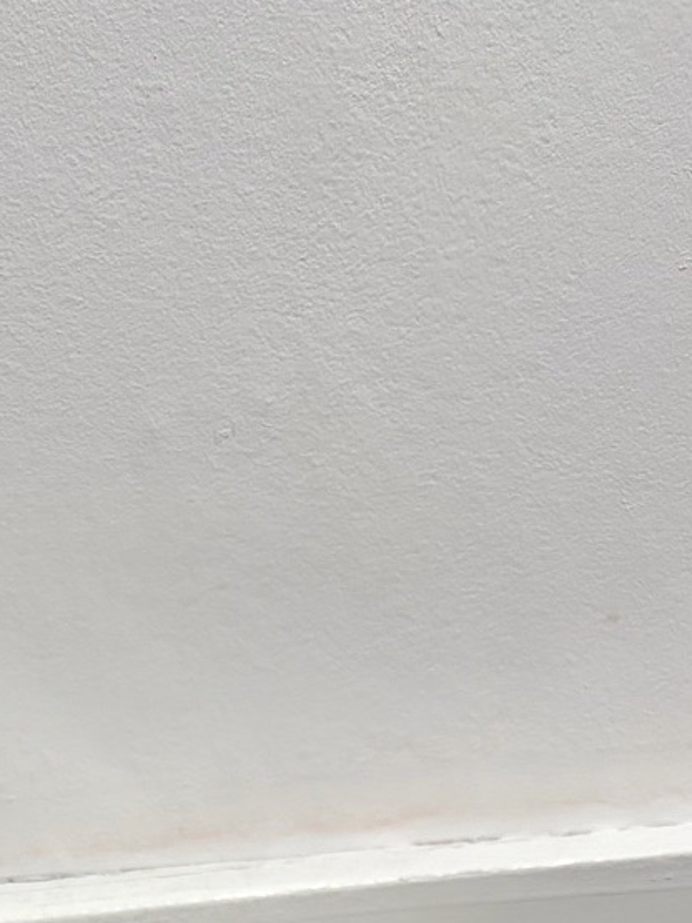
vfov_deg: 22.2
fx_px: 2000
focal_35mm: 75
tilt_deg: -31.6
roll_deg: +4.6
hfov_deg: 18.8
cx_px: -91
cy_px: 1324
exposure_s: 1/33
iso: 320
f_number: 1.6
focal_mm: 5.96
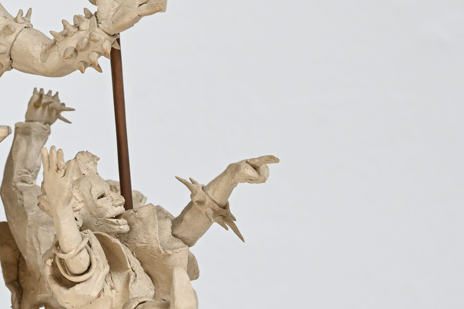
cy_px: 216
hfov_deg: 8.6
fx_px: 3029
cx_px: -114
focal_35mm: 235
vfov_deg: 5.8
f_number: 6.3
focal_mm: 80
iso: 400
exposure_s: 1/125
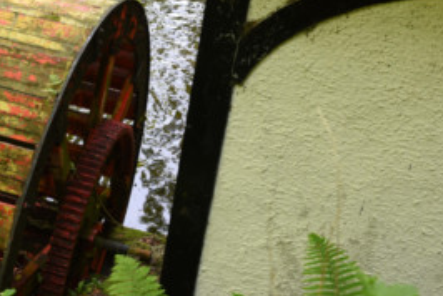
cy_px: 125
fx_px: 949
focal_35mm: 77
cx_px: 35
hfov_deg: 25.4
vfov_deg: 17.8
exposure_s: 1/100
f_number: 4.5
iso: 400
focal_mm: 36
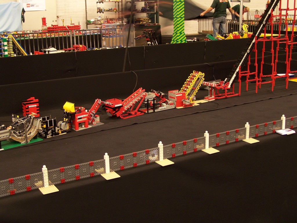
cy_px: 112
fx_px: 438
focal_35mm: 51
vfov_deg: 28.6
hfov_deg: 37.5
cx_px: 148
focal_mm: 8.5
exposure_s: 1/2
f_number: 3
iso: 80
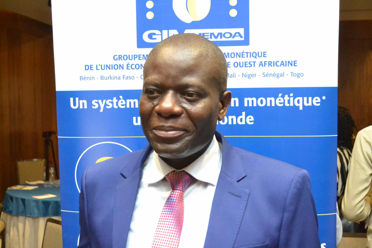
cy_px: 124
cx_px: 186
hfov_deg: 38.9
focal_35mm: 51
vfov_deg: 26.5
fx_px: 527
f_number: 5
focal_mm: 34
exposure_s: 1/125
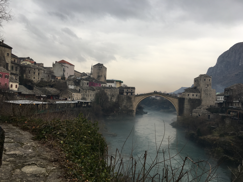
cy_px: 91
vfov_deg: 48.2
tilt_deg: +2.2
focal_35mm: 29
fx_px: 204
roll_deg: -3.4
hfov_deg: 61.7
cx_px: 122
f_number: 2.2
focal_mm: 4.15
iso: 25
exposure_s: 1/119
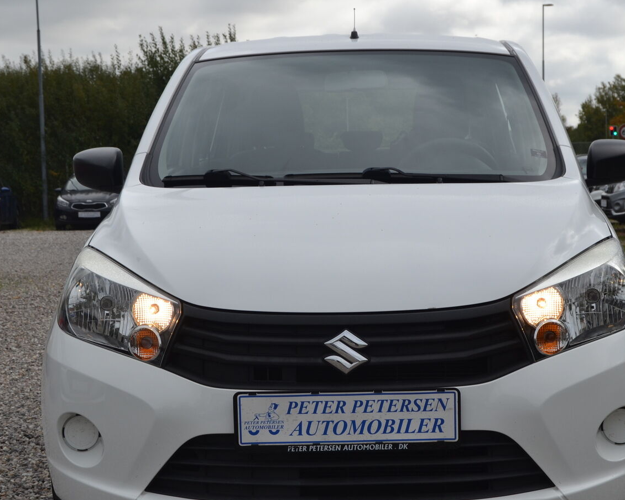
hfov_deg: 28.3
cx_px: 349
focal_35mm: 67
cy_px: 287
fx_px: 1239
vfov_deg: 22.8
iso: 100
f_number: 8
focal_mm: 28
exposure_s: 1/250
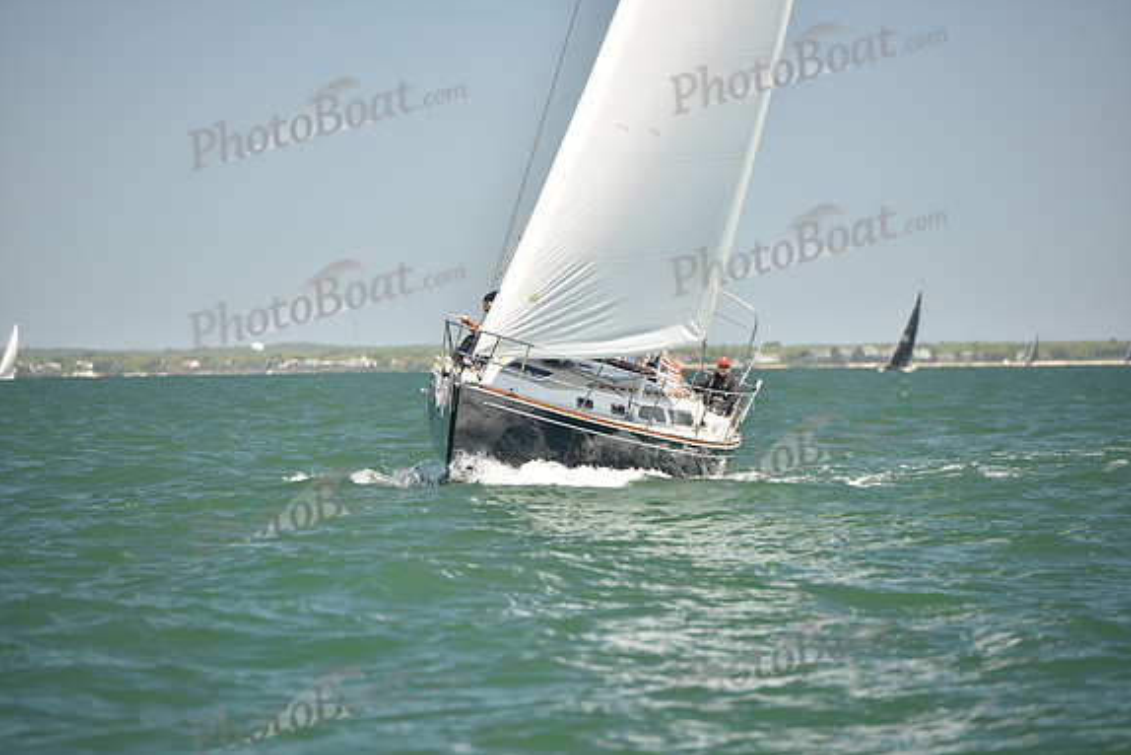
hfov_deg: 10.2
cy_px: 376
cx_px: 569
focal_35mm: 202
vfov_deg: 6.8
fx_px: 6347
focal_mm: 200
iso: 250
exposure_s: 1/800
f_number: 4
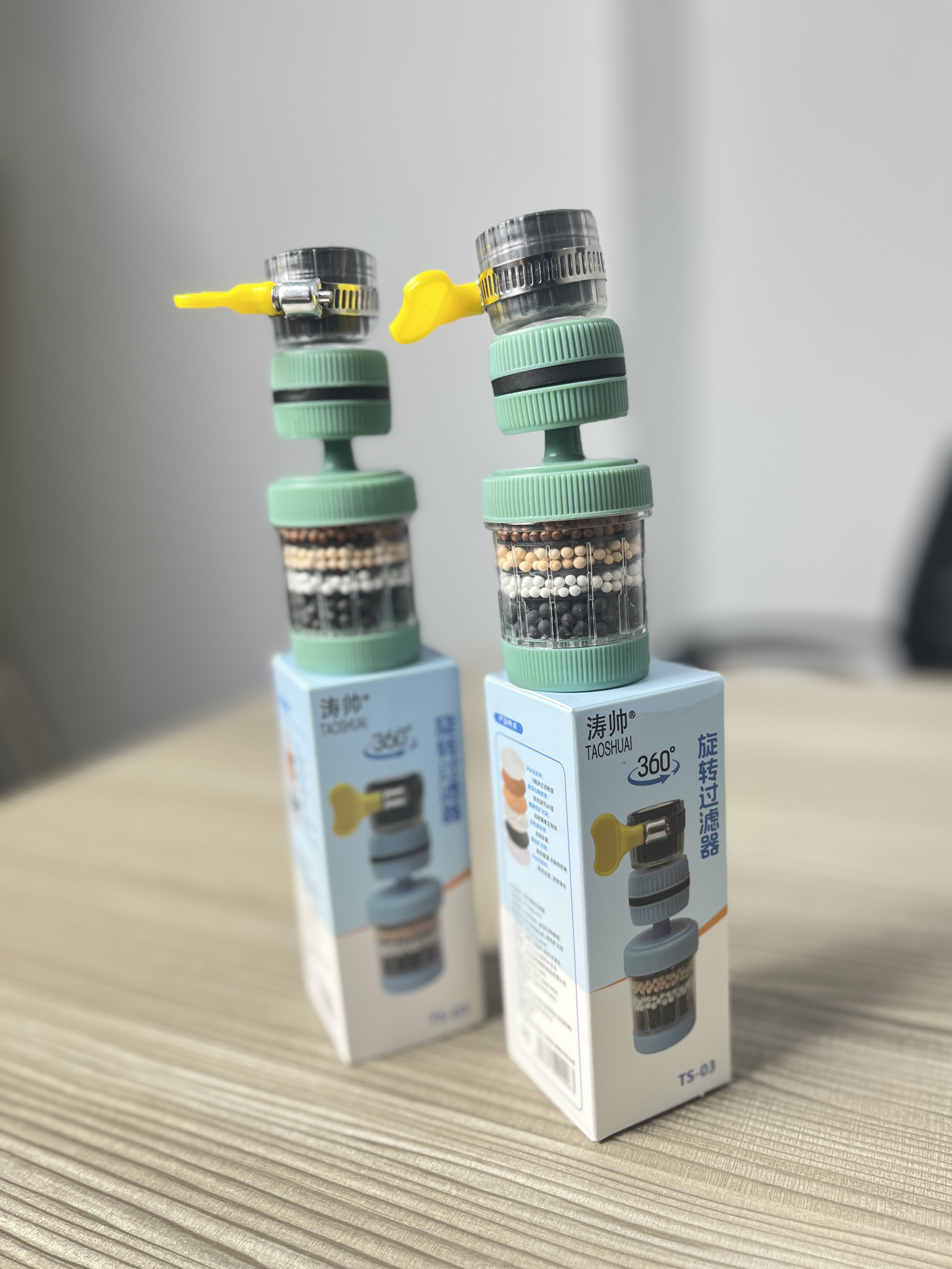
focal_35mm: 26
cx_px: 476
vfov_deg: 67.3
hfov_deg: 53.1
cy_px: 634
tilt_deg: -11.6
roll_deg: +4.1
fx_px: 953
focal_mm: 5.1
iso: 80
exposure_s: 1/50
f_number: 1.6
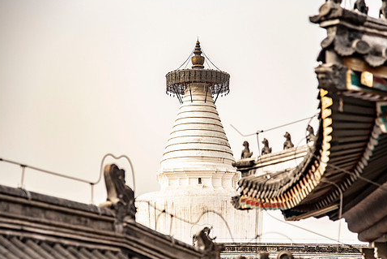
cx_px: 203
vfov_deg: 11.5
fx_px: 1280
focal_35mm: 119
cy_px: 133
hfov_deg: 17.2
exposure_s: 1/1600
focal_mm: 98
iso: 500
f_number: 4
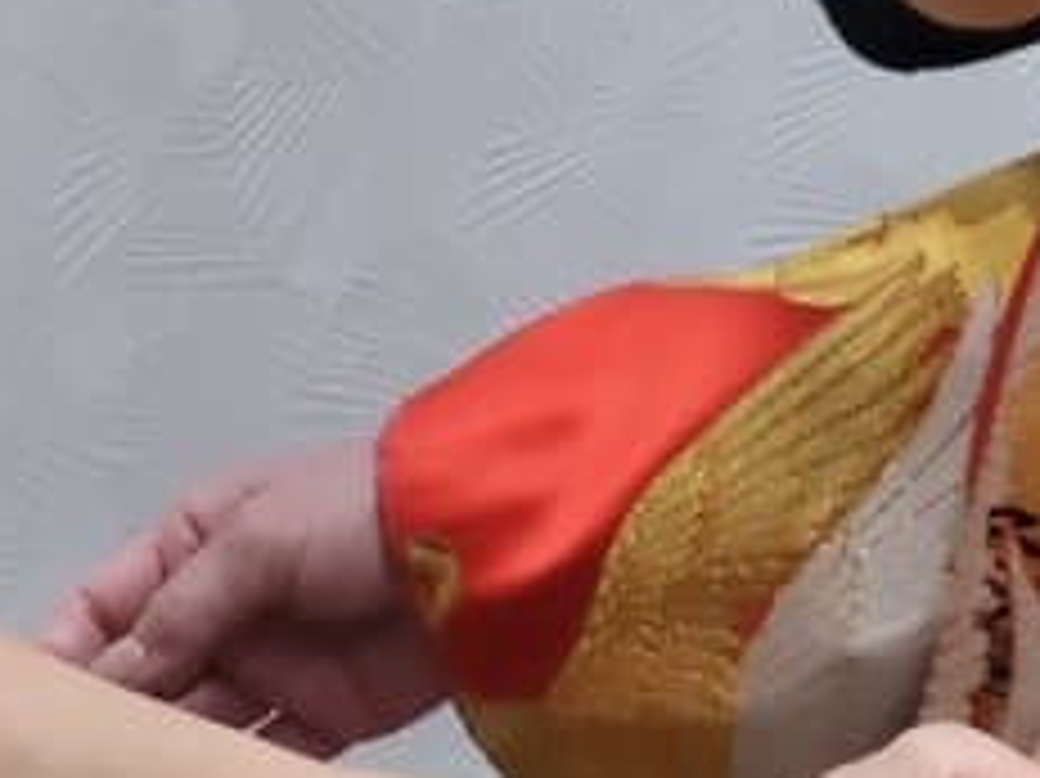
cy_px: -63
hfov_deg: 6.9
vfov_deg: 5.5
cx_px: 2539
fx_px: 8108
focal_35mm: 270
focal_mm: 30.1
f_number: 7.1
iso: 3200
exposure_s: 1/125
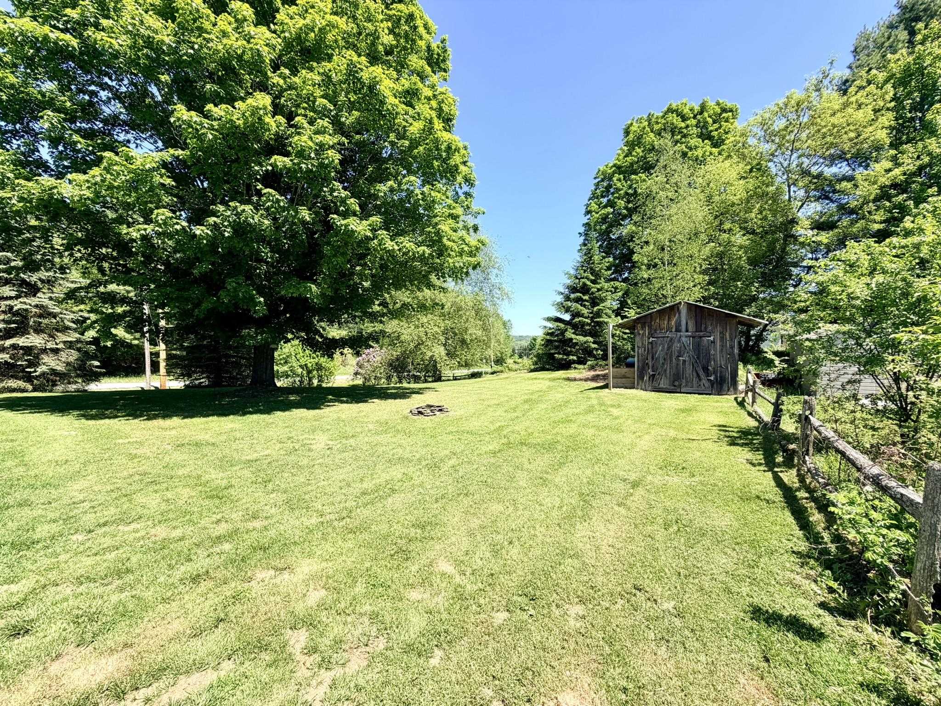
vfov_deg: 85.7
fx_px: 381
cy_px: 353
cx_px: 470
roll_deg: +1.4
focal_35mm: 14
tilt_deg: -1.5
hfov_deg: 102.1
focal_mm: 2.22
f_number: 2.2
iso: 40
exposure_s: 1/658
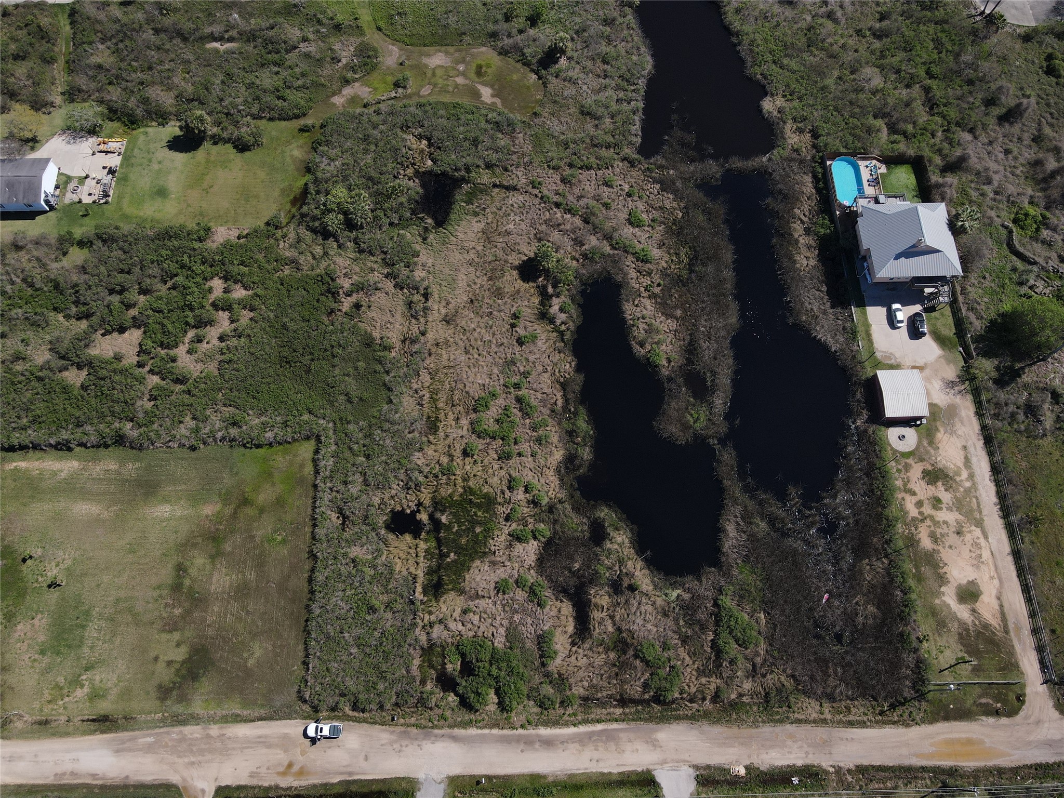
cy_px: 399
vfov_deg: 56.8
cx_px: 532
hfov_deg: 71.6
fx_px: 738
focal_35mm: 24
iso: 100
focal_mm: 4.5
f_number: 2.8
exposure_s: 1/800
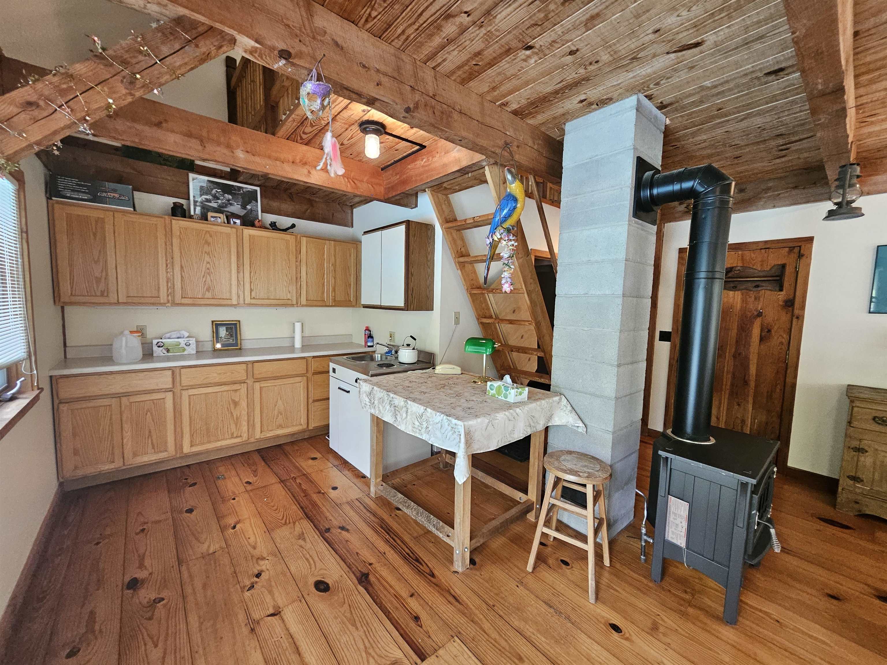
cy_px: 332
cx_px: 444
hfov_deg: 106.2
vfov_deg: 89.9
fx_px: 333
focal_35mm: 13
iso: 250
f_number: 2.2
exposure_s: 1/60
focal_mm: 1.74
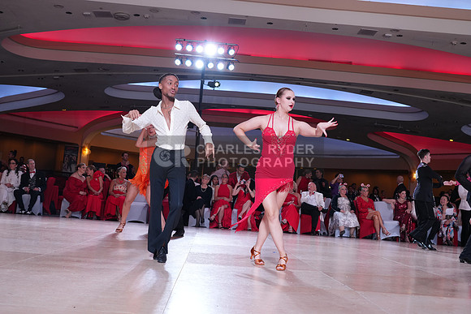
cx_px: 236
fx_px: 537
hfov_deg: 47.4
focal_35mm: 41
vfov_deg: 32.6
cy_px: 157
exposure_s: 1/200
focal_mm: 41
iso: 1000
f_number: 5
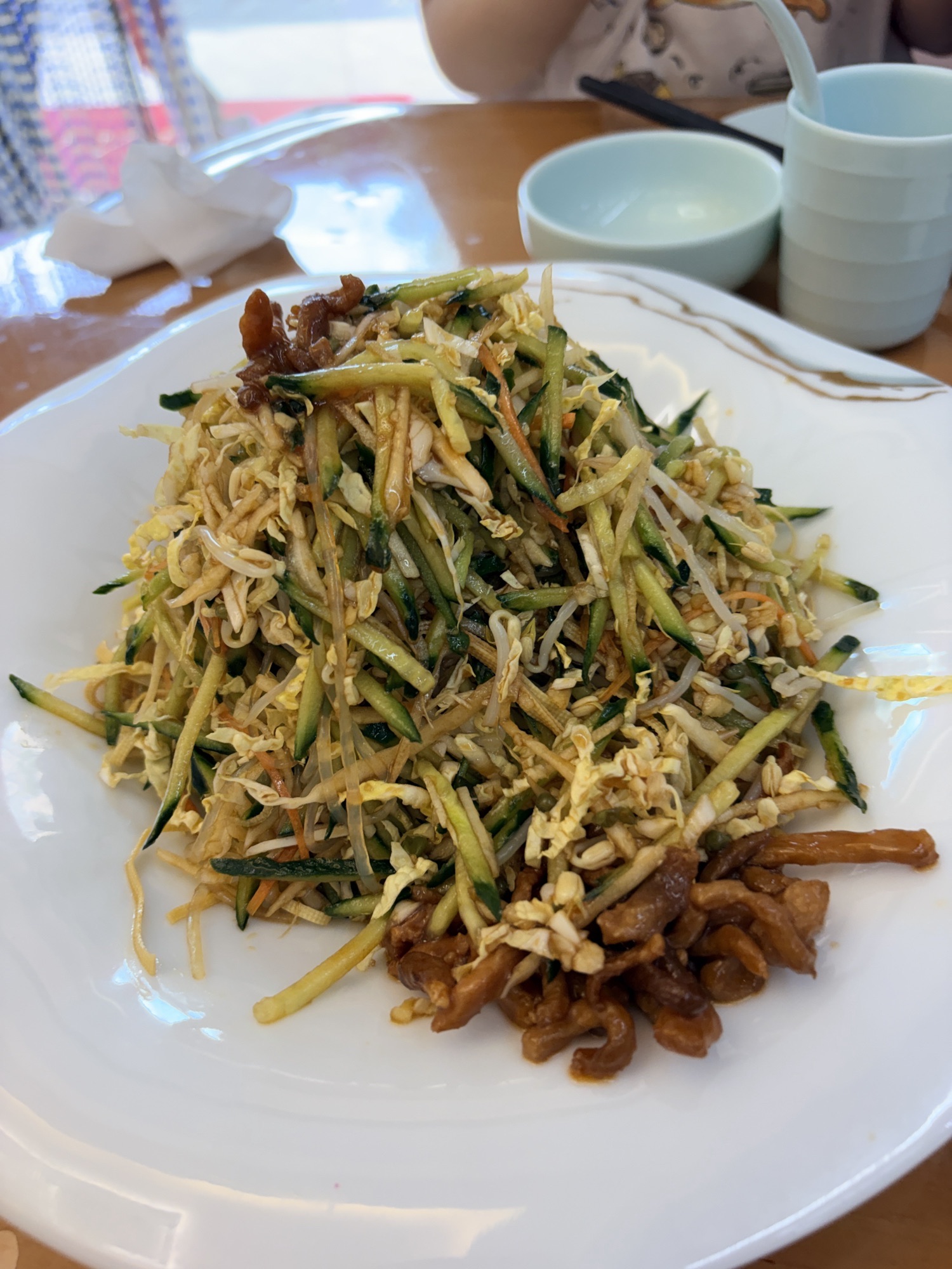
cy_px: 634
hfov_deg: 53.1
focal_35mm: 26
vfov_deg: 67.3
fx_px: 953
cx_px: 476
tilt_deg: -45.8
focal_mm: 5.96
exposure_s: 1/100
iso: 80
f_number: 1.6
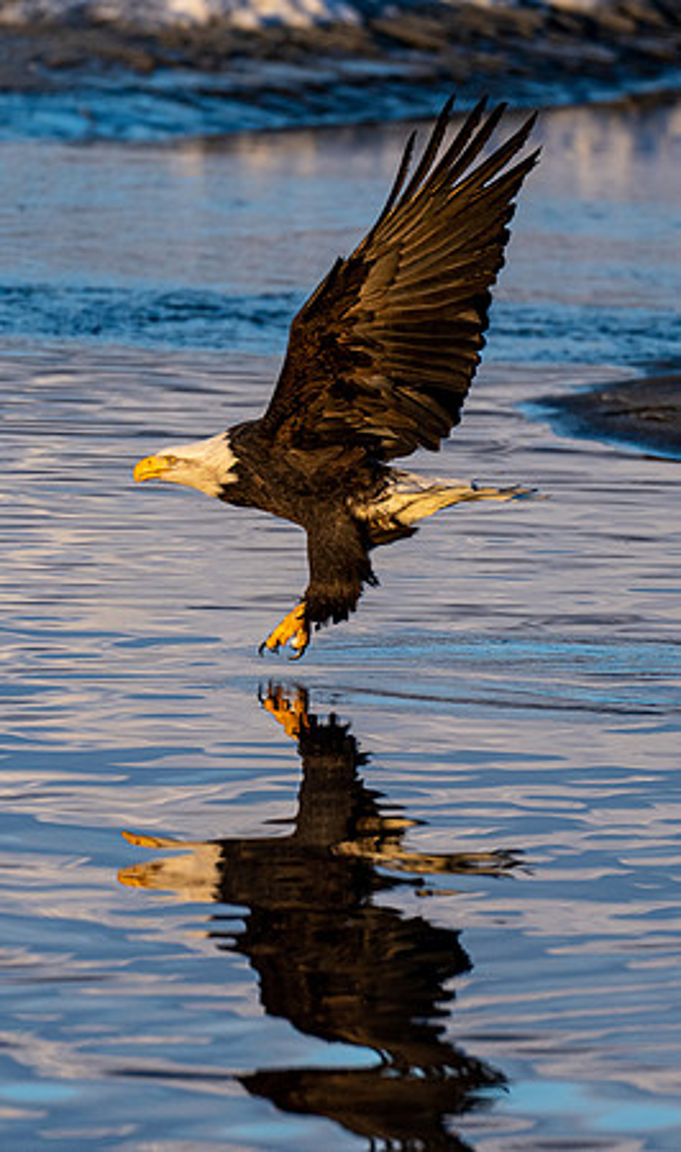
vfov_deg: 1.8
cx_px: 466
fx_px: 36444
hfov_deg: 1.1
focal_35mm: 1178
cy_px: 423
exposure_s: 1/2000
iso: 500
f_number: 4
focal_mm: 600
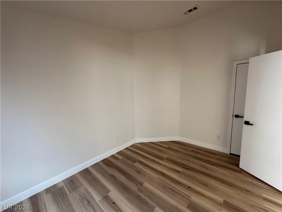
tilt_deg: -6.3
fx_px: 114
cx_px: 141
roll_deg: +1.4
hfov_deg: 102.1
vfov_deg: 85.7
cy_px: 106
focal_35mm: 14
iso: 320
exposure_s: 1/121
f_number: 2.2
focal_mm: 2.22
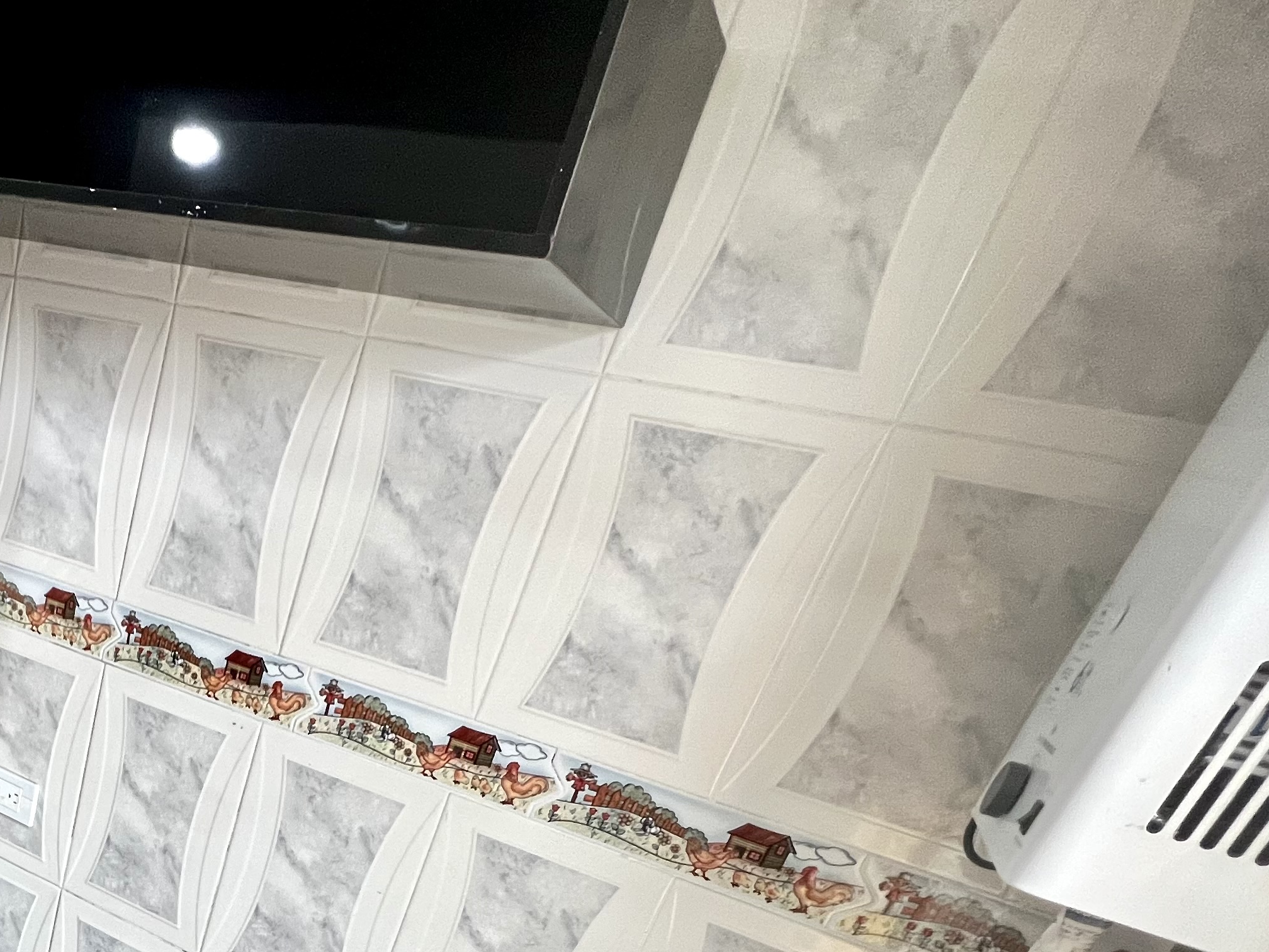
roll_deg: -12.5
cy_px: 900
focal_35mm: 26
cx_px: 125
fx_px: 953
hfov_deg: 57.7
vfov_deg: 46.5
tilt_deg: -25.3
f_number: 1.8
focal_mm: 1.57
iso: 160
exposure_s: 1/120
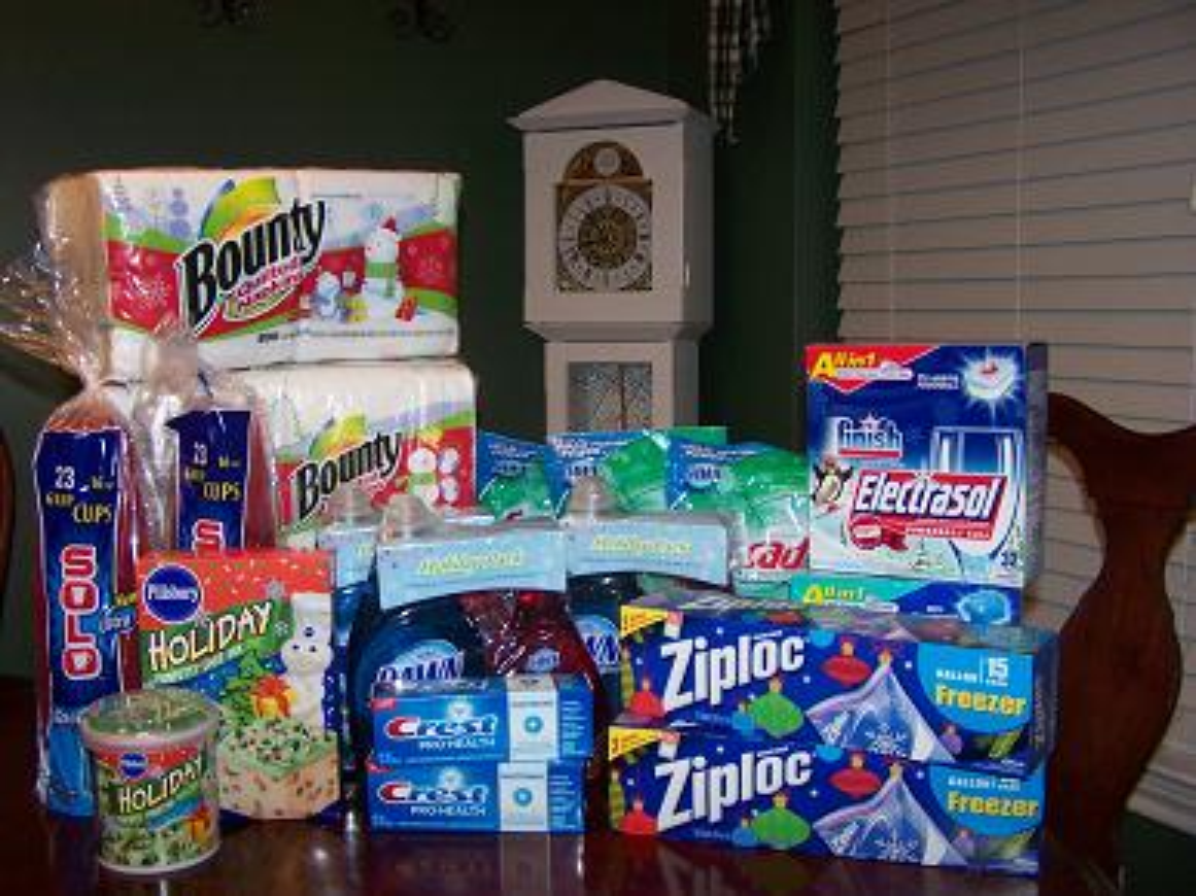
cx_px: 598
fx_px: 1313
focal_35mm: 38
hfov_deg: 49.0
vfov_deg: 37.7
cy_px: 448
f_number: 2.8
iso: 140
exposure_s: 1/60
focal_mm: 6.3
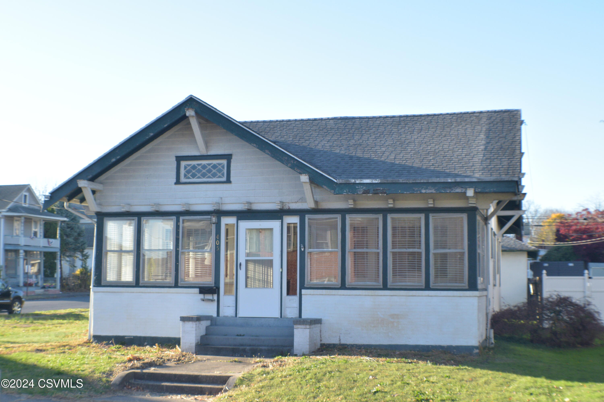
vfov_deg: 19.7
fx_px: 1158
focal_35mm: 69
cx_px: 302
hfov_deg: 29.2
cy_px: 201
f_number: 13
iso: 800
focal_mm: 46
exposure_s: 1/250
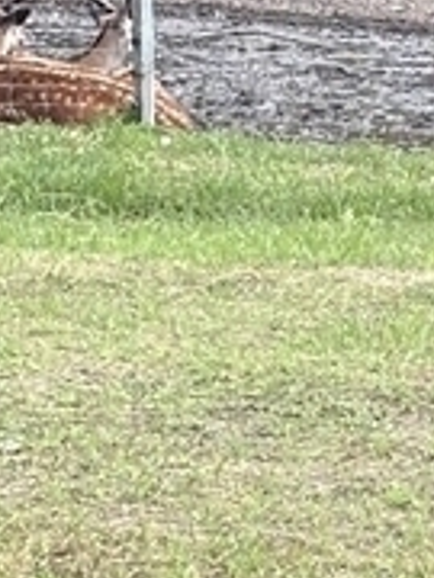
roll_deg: +2.9
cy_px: -83
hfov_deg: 4.2
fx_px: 5801
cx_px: 1022
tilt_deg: -1.9
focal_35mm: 347
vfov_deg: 5.7
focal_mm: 5.96
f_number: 1.6
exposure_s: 1/236
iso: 32
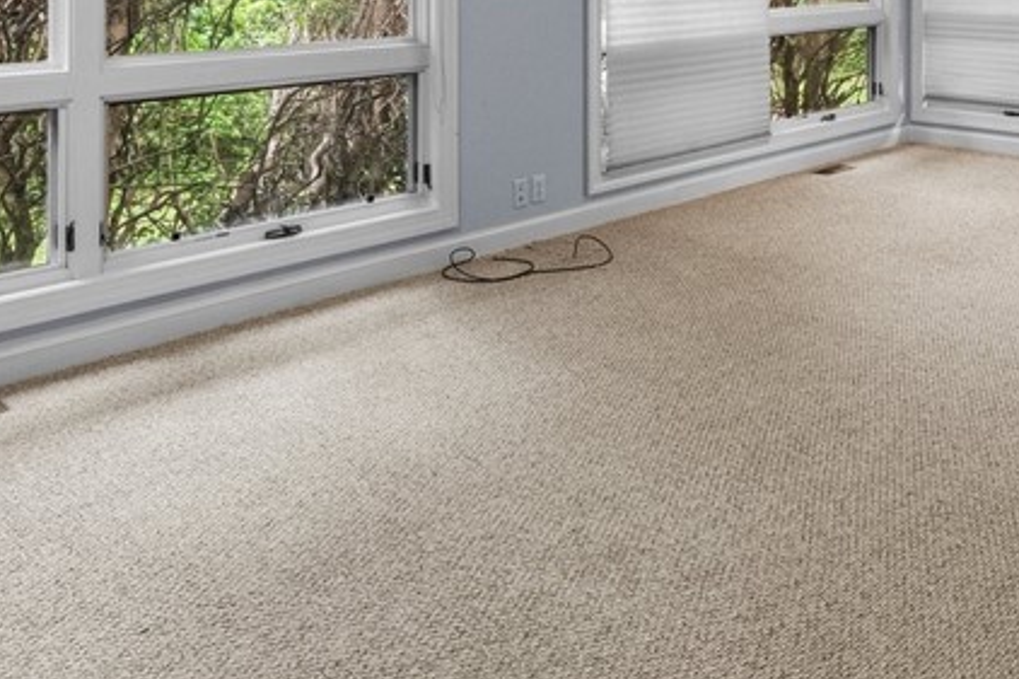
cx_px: 758
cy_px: -76
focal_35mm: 36
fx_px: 1019
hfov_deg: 51.0
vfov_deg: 32.3
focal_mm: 14
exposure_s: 1/20
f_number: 7.1
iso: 1250
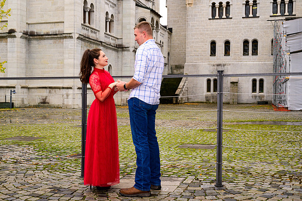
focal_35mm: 44
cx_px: 151
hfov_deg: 44.5
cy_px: 100
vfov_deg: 30.5
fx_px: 369
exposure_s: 1/200
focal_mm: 44
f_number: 7.1
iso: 400
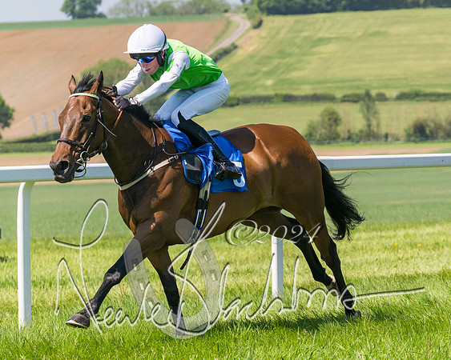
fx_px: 2844
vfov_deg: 7.3
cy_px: 154
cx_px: 248
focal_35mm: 213
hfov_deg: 9.1
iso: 400
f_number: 5
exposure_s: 1/3200
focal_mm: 98
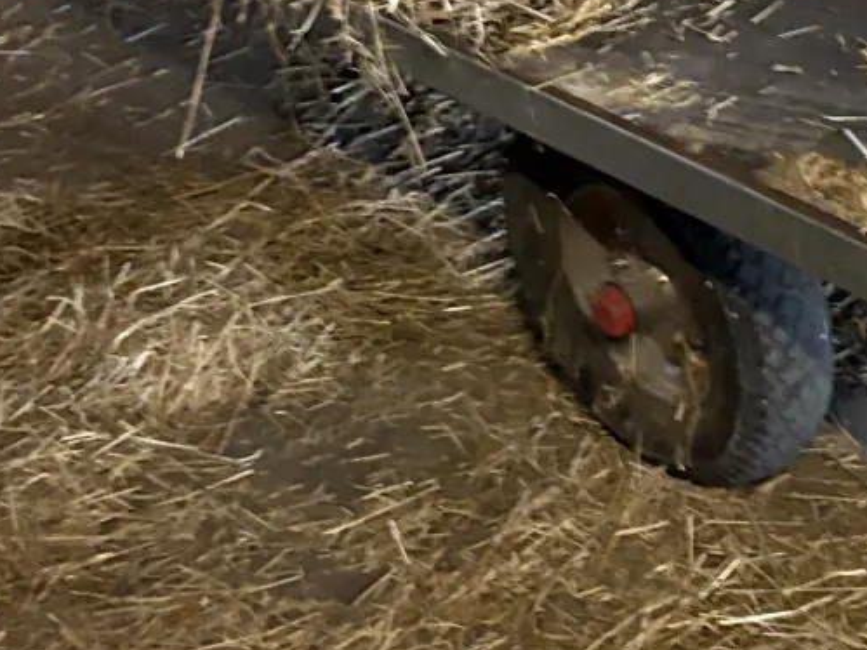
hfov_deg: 18.8
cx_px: 963
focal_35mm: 100
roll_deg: +8.0
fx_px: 2504
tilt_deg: -25.2
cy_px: -50
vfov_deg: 14.5
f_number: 1.6
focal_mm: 5.96
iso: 500
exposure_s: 1/25
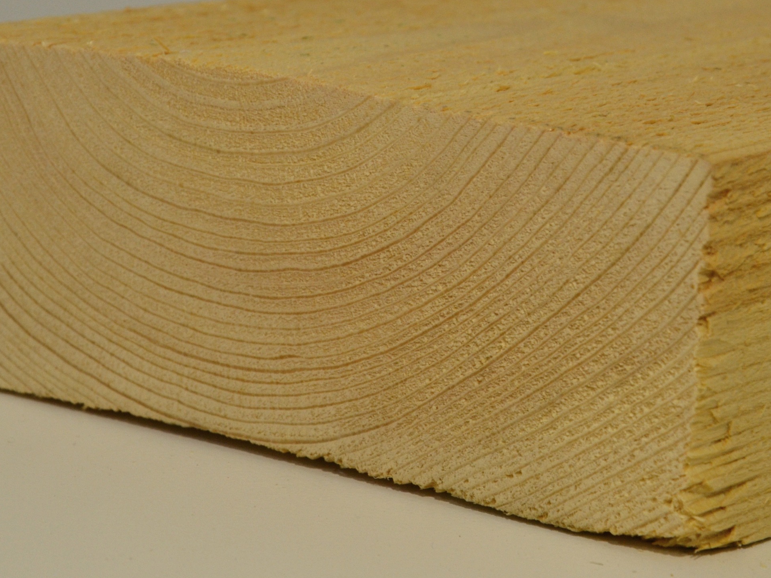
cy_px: 244
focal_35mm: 164
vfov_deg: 9.0
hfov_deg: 12.0
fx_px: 3652
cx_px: 444
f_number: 8
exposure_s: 1/125
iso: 360
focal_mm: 66
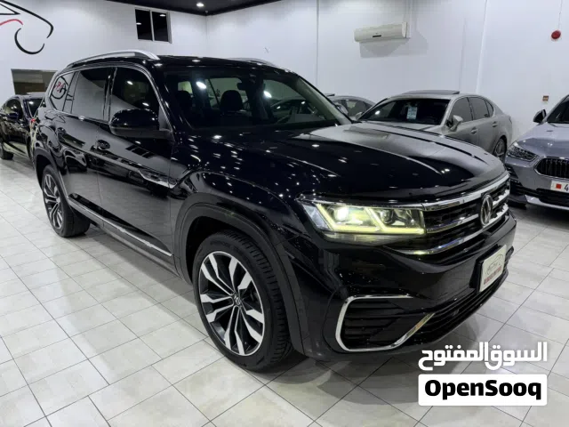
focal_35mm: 24
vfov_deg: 56.8
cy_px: 214
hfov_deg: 71.6
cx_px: 284
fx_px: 394
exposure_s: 1/50
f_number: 1.78
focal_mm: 6.76
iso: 160
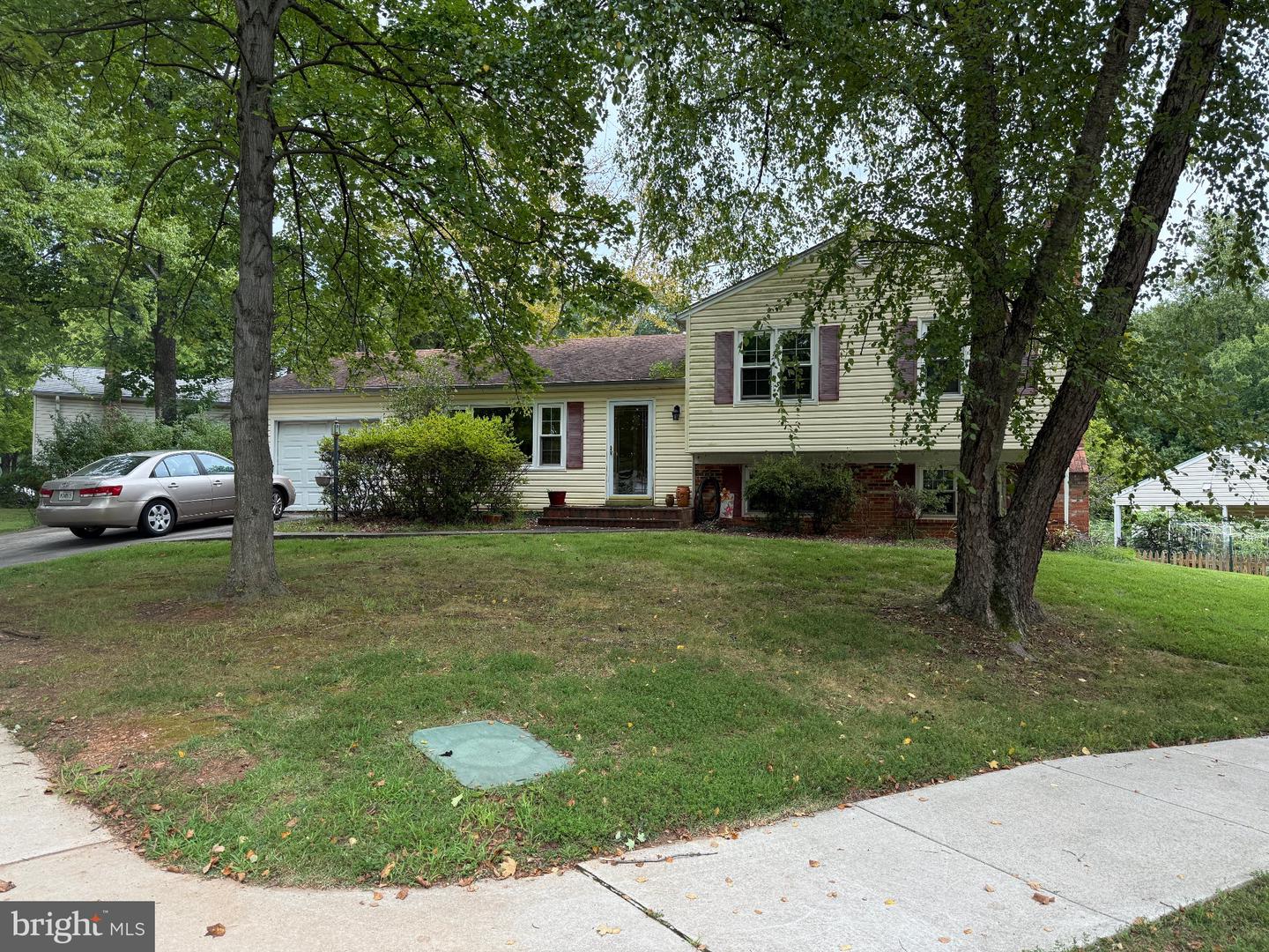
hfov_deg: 71.6
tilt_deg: +2.2
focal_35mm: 24
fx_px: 880
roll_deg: -0.6
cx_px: 634
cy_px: 476
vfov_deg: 56.8
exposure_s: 1/1230
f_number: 1.78
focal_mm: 6.76
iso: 100
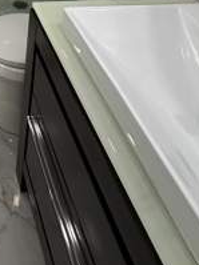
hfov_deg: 26.9
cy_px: -80
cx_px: -63
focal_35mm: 45
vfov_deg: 32.0
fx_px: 345
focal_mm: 2.22
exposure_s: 1/120
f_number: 2.2
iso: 100
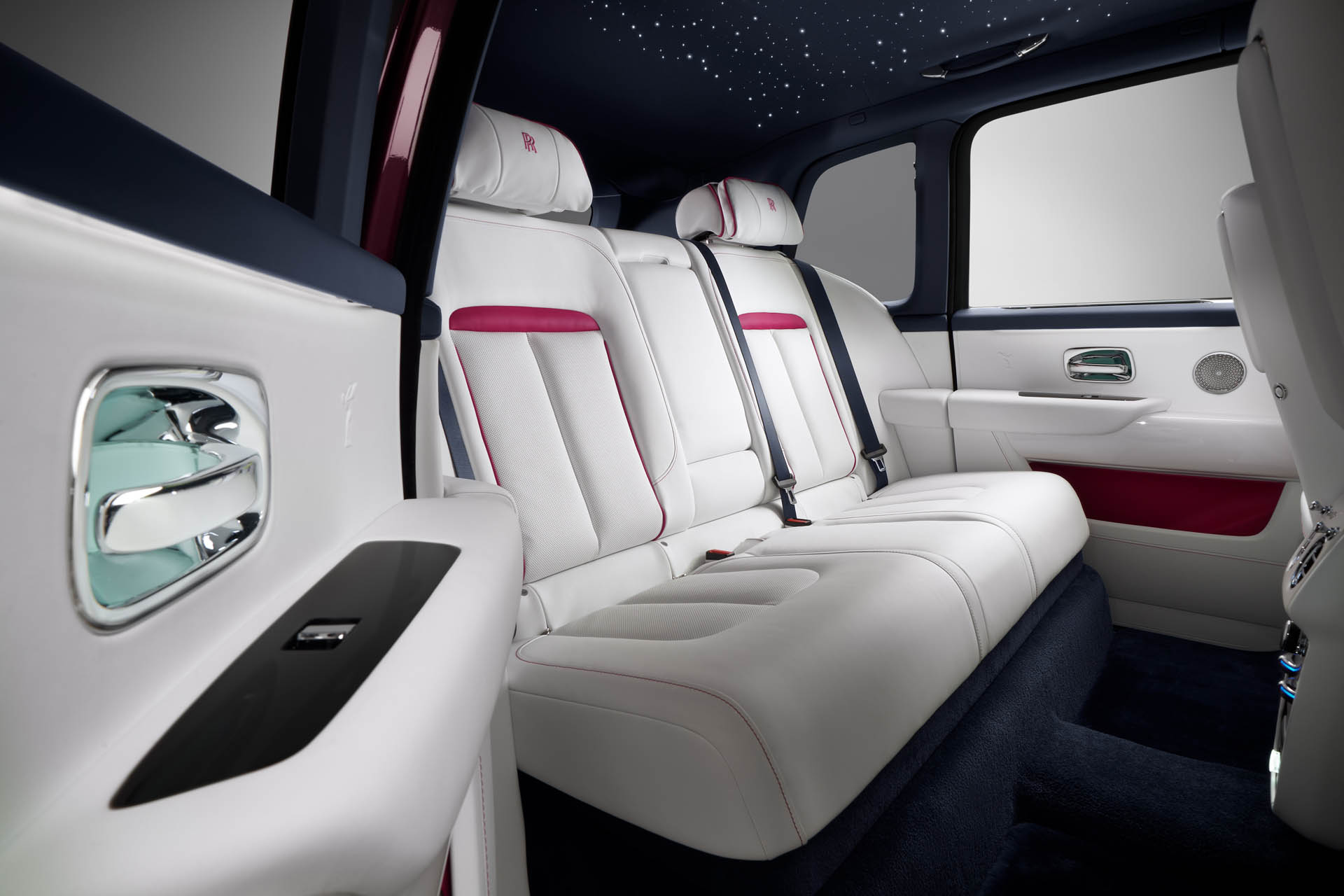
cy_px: 448
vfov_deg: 67.4
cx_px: 672
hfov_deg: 90.0
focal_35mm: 18
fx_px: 672
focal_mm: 18
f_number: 16
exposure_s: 8
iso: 100
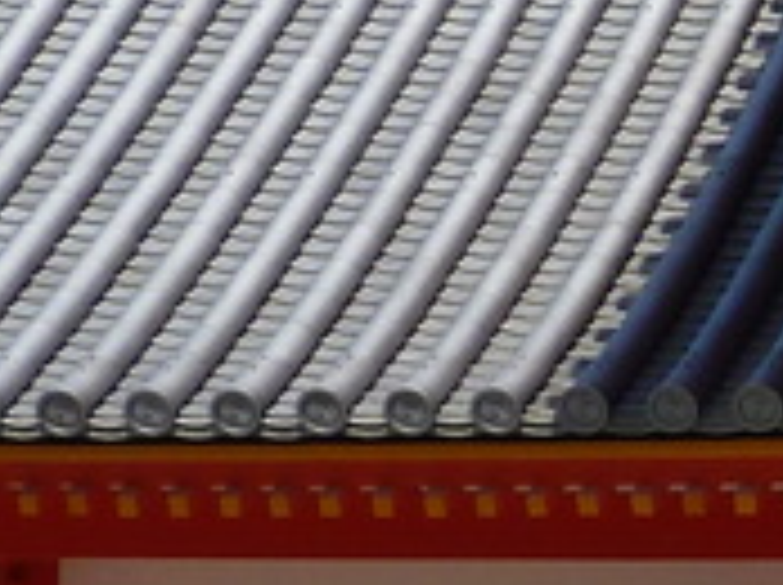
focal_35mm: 290
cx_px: 2362
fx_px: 6551
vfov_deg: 5.1
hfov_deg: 6.3
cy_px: 387
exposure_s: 1/400
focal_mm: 6.9
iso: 80
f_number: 4.5
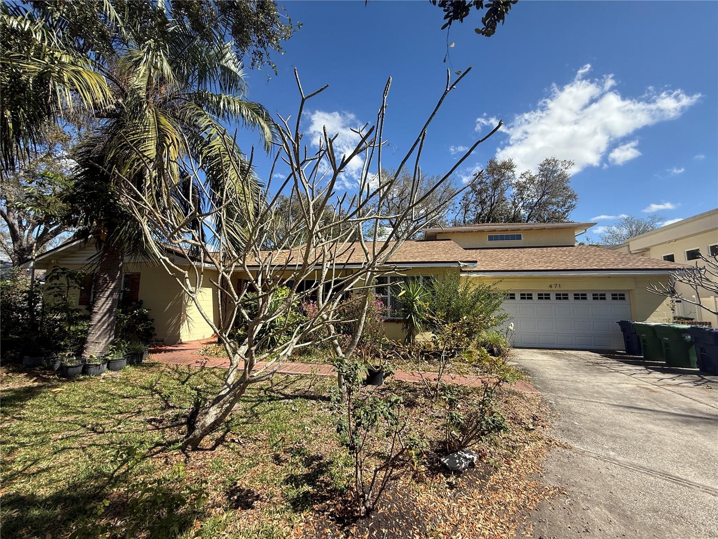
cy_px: 270
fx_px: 290
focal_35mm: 14
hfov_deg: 102.1
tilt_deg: +5.9
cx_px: 359
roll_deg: -1.7
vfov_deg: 85.7
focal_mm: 2.22
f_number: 2.2
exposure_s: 1/1464
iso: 50
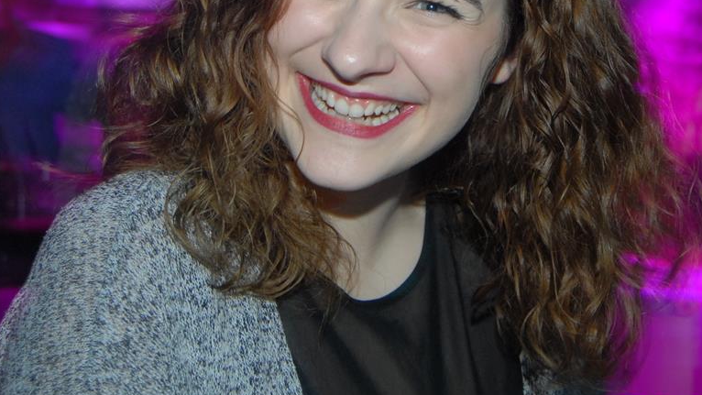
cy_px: 82
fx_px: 1489
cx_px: 387
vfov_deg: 15.0
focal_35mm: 80
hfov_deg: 26.5
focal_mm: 34
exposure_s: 1/6
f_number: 5.6
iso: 400
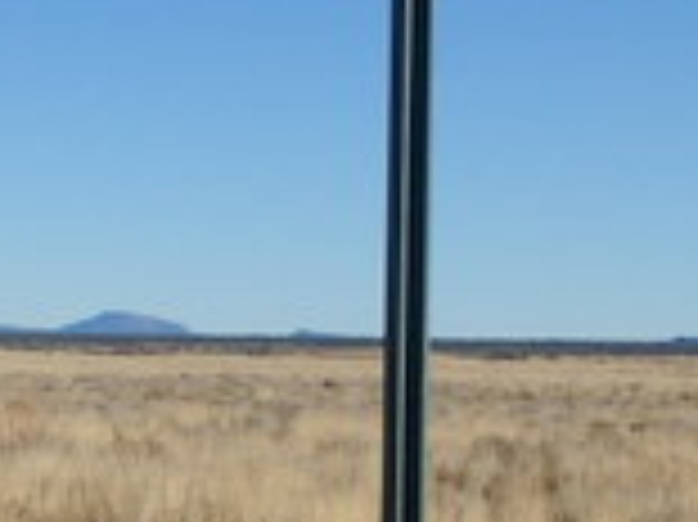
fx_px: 2801
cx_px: -135
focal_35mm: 139
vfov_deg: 10.6
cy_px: 349
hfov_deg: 13.8
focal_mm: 7.7
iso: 125
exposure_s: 1/125
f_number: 14
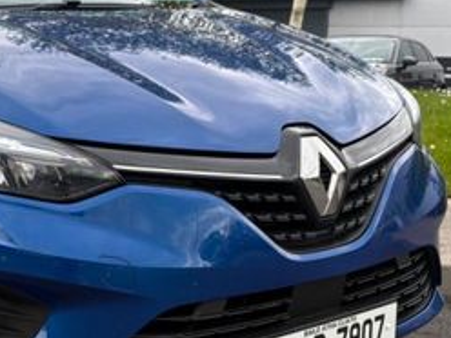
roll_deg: -1.1
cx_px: 62
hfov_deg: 29.7
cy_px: 142
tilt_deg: -4.3
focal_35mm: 63
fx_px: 821
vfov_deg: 23.3
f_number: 1.6
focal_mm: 5.96
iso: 64
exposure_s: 1/973
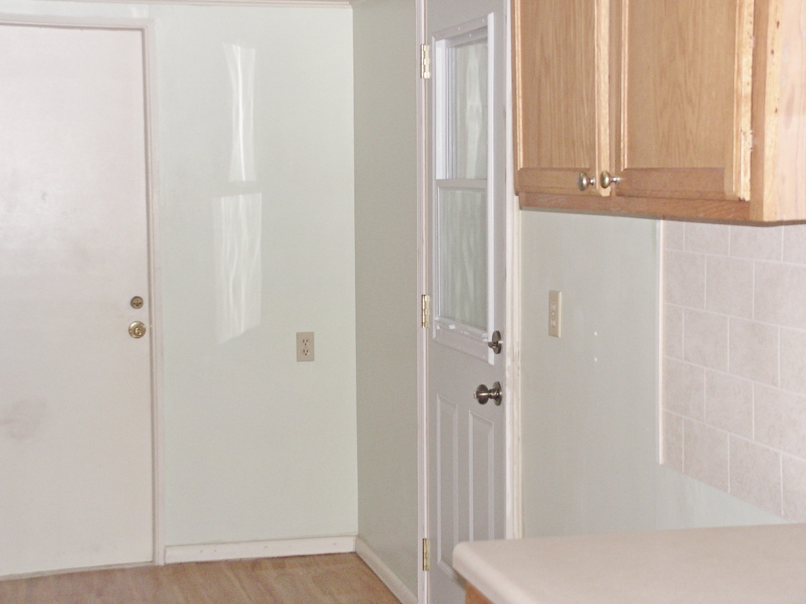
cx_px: 403
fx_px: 1537
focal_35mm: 66
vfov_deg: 22.3
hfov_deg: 29.4
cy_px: 302
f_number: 3.3
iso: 200
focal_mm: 11
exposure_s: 1/80
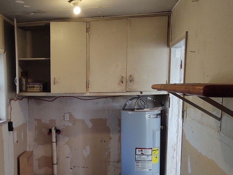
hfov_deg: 40.4
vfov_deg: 31.9
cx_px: 49
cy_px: 121
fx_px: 303
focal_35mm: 45
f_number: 1.7
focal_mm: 4.75
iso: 147
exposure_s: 1/100
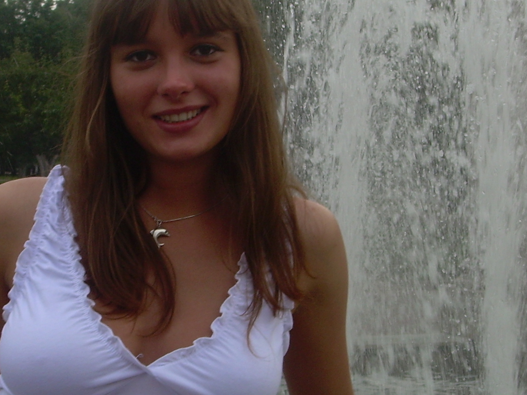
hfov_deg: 16.6
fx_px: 1796
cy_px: 205
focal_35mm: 118
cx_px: 166
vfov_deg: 12.6
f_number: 5.7
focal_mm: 10.3
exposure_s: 1/105
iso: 50
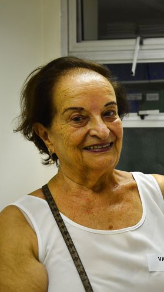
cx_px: 219
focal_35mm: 62
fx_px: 479
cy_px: 146
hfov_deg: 18.0
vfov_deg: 33.8
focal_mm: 26
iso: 400
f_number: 4
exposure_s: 1/80
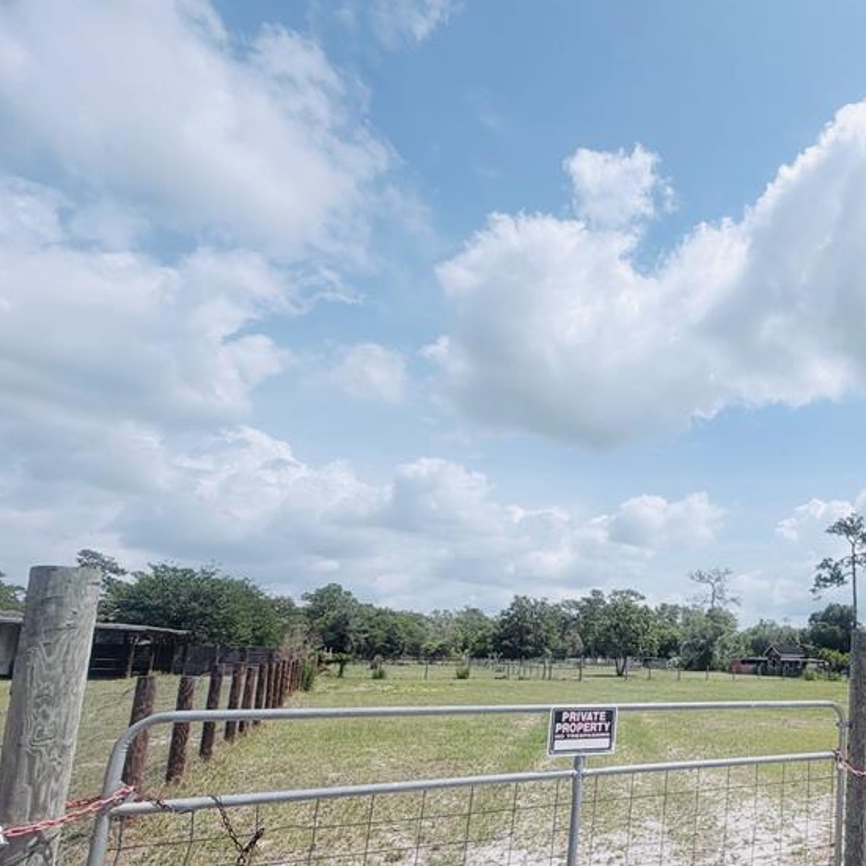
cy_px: 556
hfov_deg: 57.6
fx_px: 651
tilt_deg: +9.2
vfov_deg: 66.0
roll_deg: -1.2
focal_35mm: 23
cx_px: 781
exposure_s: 1/1656
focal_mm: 2.22
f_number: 2.2
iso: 20
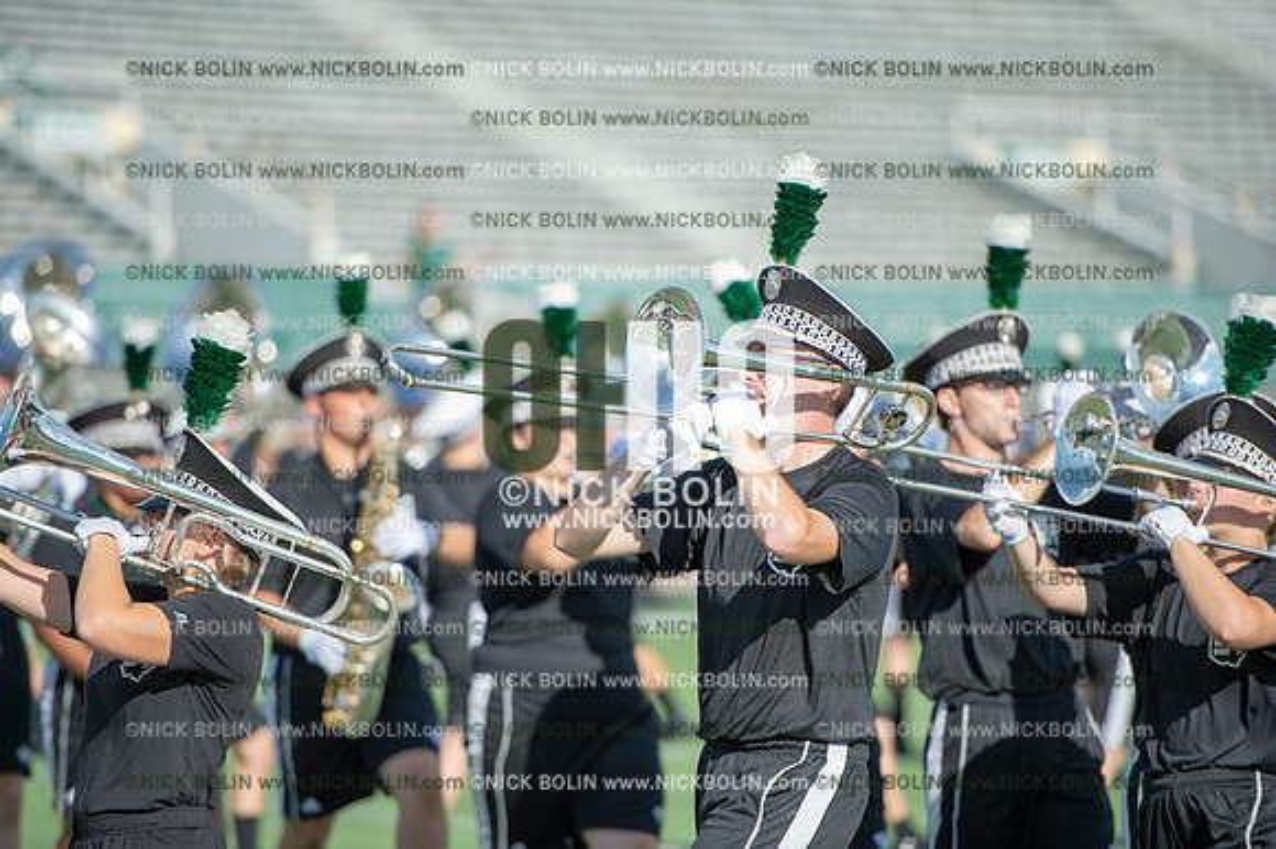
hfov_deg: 10.3
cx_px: 638
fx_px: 7085
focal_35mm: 200
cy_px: 424
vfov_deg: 6.9
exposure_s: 1/2000
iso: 160
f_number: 2.8
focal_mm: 200
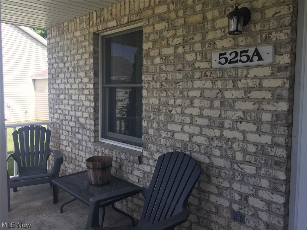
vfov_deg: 48.2
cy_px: 115
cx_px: 154
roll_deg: -0.6
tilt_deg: -4.8
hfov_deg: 61.7
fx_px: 257
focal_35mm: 29
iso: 32
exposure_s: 1/460
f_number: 2.2
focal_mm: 4.15
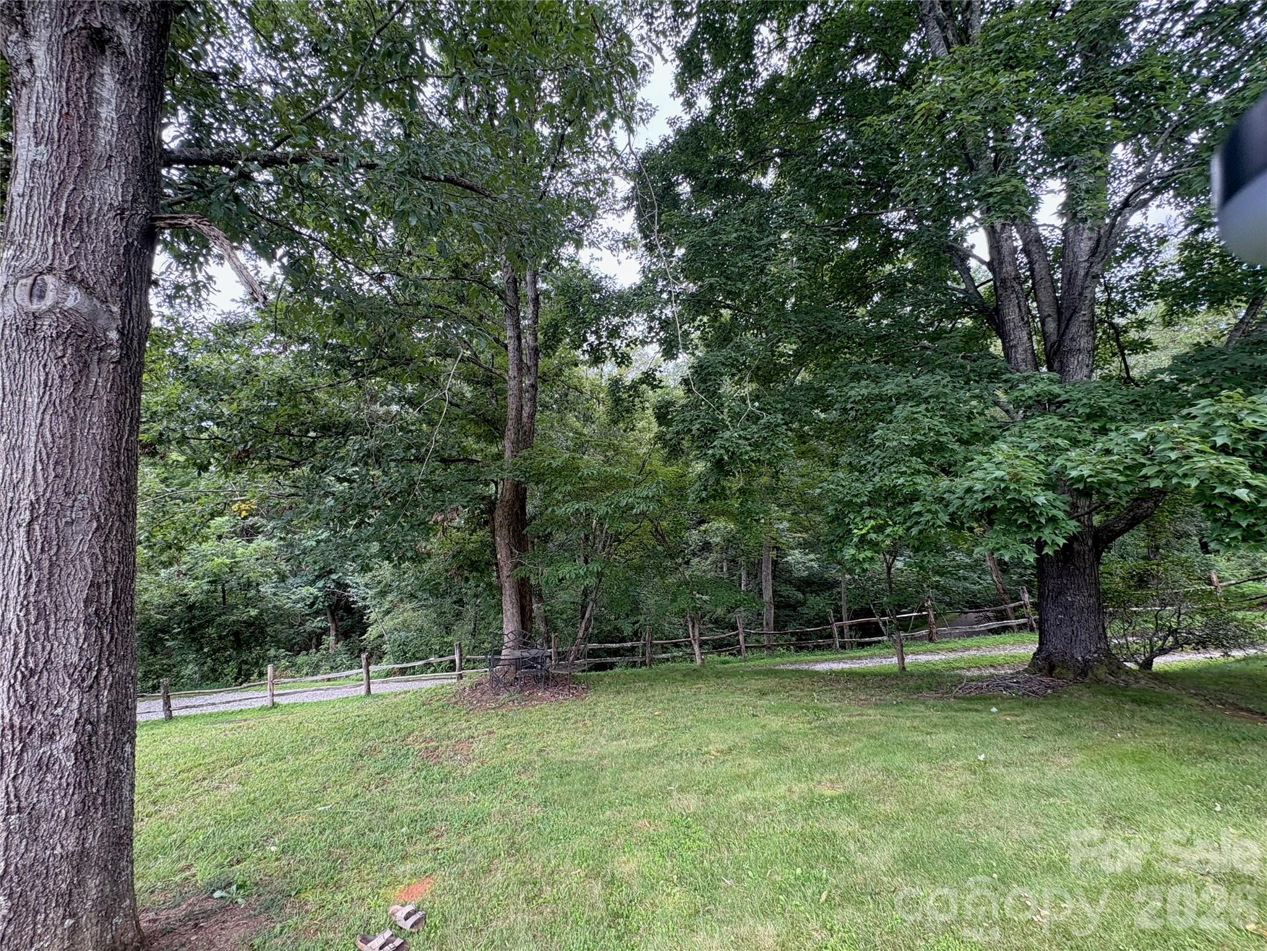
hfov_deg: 102.1
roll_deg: -2.7
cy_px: 476
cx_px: 634
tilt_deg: +4.2
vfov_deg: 85.7
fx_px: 512
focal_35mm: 14
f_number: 2.2
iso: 80
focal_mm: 2.22
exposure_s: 1/130
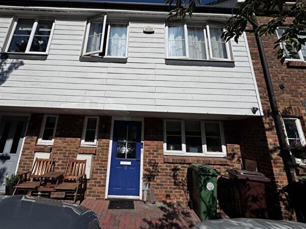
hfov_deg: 94.3
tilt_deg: +15.2
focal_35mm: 16
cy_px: 101
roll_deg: -1.1
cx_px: 139
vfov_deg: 77.7
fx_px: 141
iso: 32
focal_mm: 2.22
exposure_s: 1/5263
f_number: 2.2
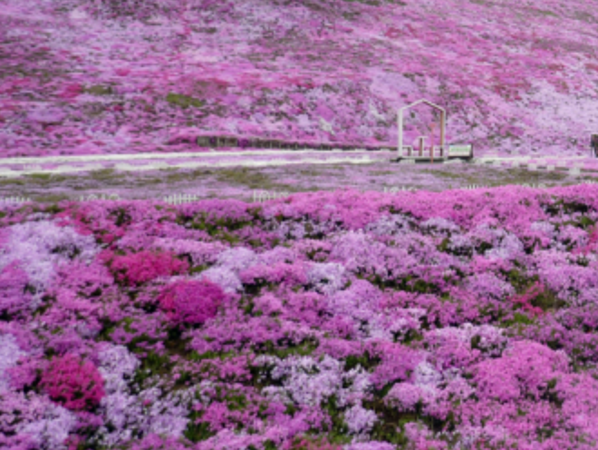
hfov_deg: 30.7
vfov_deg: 24.0
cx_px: 536
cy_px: 71
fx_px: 1037
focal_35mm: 60
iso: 100
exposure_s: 1/160
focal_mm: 5.5
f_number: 2.8
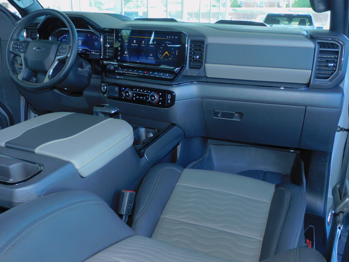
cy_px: 131
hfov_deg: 55.4
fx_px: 333
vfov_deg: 42.9
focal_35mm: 33
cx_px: 174
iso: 250
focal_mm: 5.9
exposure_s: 1/30
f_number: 3.6
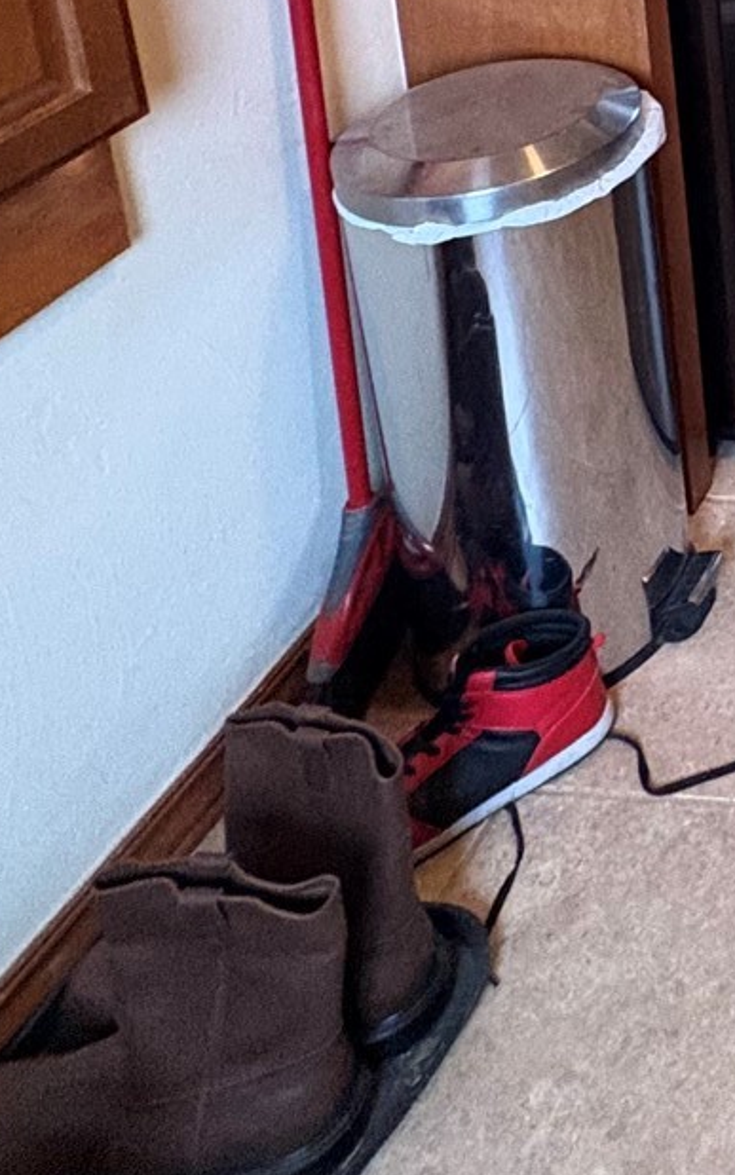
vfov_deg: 34.4
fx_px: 1474
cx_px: 1339
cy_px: -252
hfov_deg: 20.0
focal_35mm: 46
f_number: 2.2
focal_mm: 2.22
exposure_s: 1/60
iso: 500
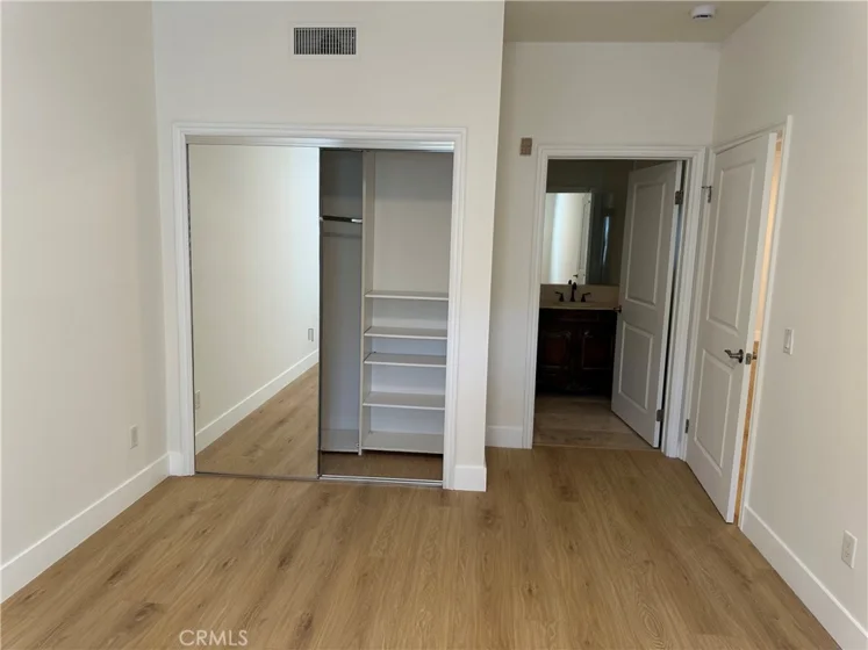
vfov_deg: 56.8
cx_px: 434
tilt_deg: -7.0
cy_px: 325
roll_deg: -1.3
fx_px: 602
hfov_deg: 71.6
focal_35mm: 24
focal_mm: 6.86
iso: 160
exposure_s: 1/60
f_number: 1.78
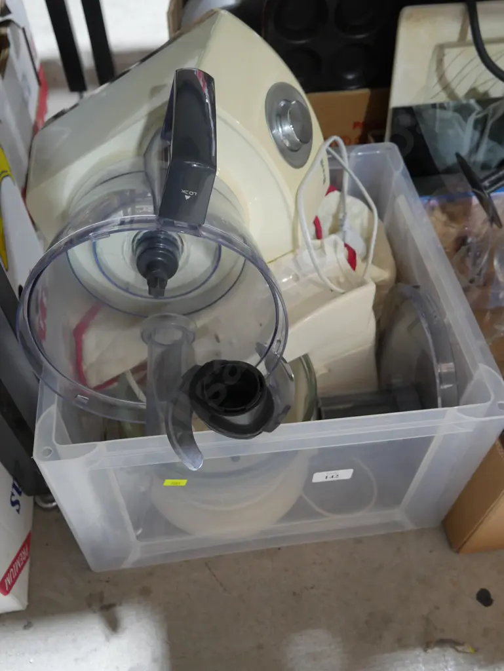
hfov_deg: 41.8
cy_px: 336
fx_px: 659
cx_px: 252
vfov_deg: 53.9
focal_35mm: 34
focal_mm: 17
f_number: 4
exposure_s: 1/60
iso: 1250
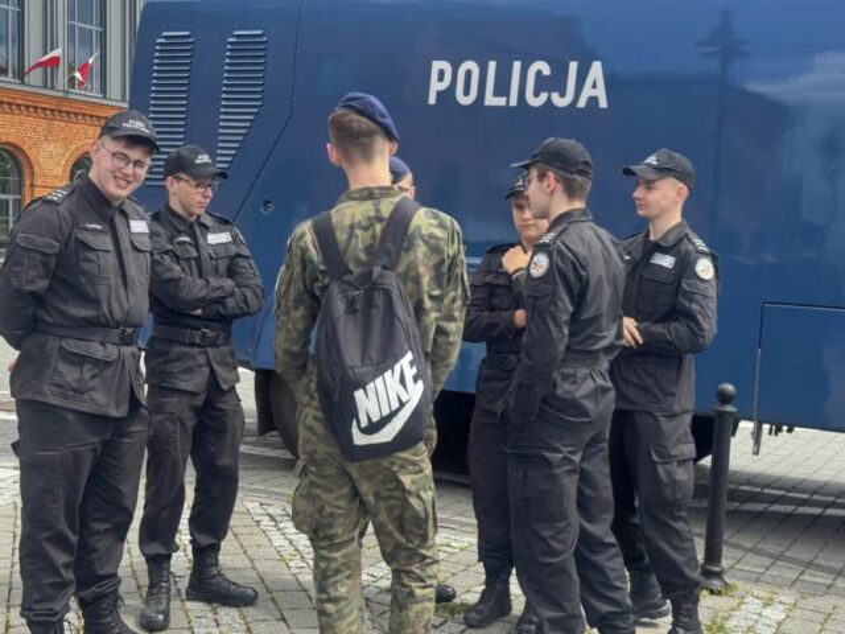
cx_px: 422
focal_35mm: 48
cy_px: 317
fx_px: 1172
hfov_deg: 39.7
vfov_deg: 30.3
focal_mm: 6.76
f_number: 1.78
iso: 64
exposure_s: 1/621
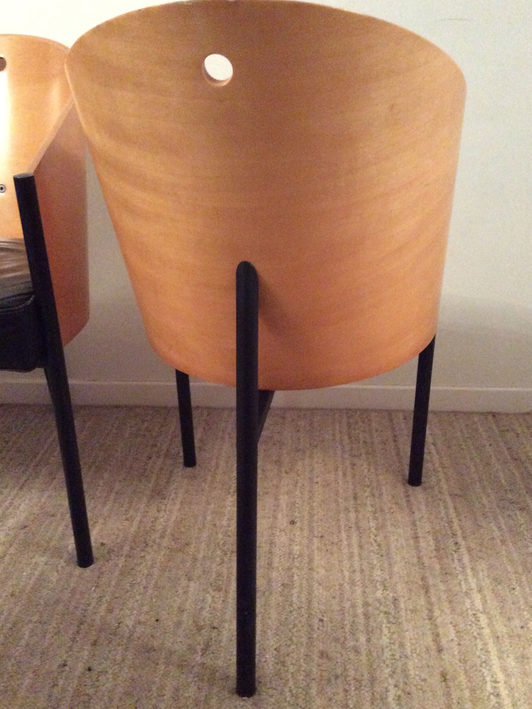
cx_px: 265
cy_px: 348
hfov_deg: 42.9
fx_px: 676
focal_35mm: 33
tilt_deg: -23.7
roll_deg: +1.5
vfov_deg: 55.4
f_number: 2.4
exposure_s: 1/17
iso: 640
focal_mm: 3.3
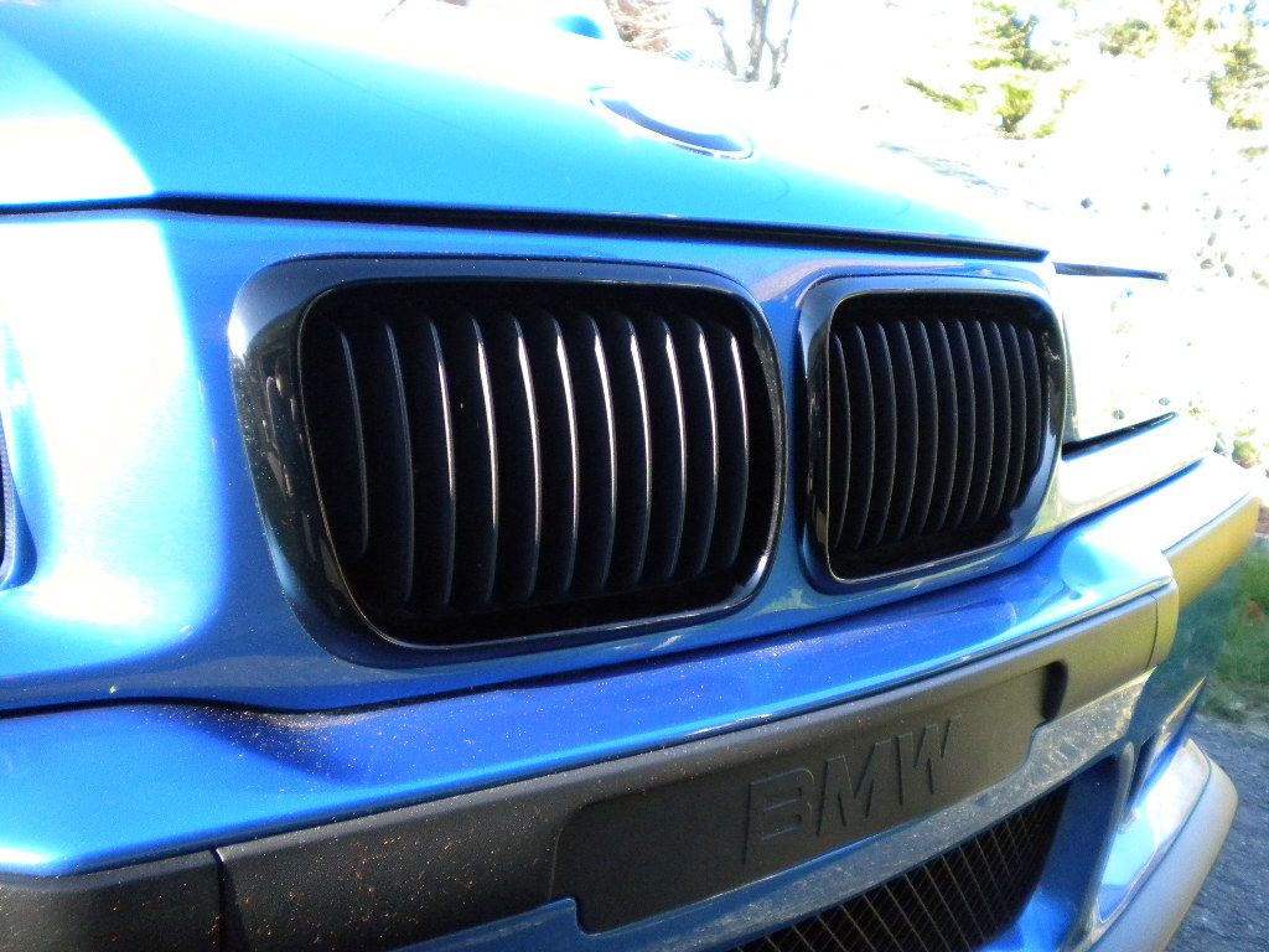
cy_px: 476
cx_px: 634
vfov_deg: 40.7
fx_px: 1283
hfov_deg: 52.6
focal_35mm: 35
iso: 400
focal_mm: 6.3
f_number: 3.1
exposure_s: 1/354
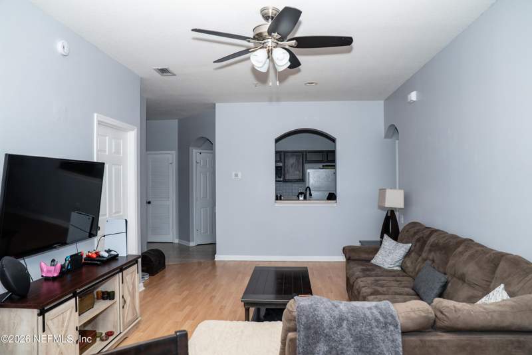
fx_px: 358
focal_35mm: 24
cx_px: 266
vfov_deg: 52.7
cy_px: 178
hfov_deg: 73.3
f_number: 4.5
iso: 320
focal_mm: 24
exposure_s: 1/200
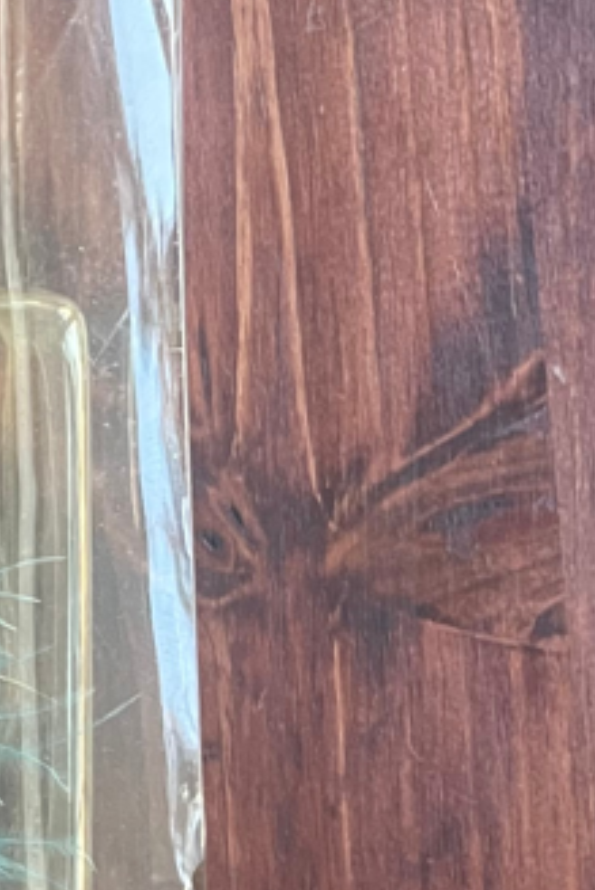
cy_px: 516
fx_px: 2452
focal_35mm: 99
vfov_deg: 20.6
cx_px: -562
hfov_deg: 12.4
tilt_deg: -85.4
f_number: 1.6
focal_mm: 5.1
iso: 400
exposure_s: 1/60
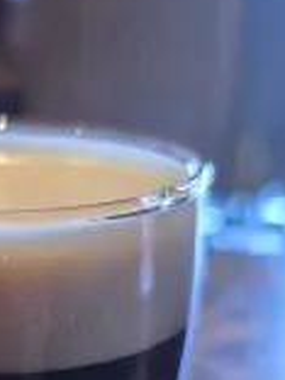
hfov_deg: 22.7
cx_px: -63
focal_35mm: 59
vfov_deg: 30.6
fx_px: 648
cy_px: 373
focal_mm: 5.4
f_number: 1.8
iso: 800
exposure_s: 1/120
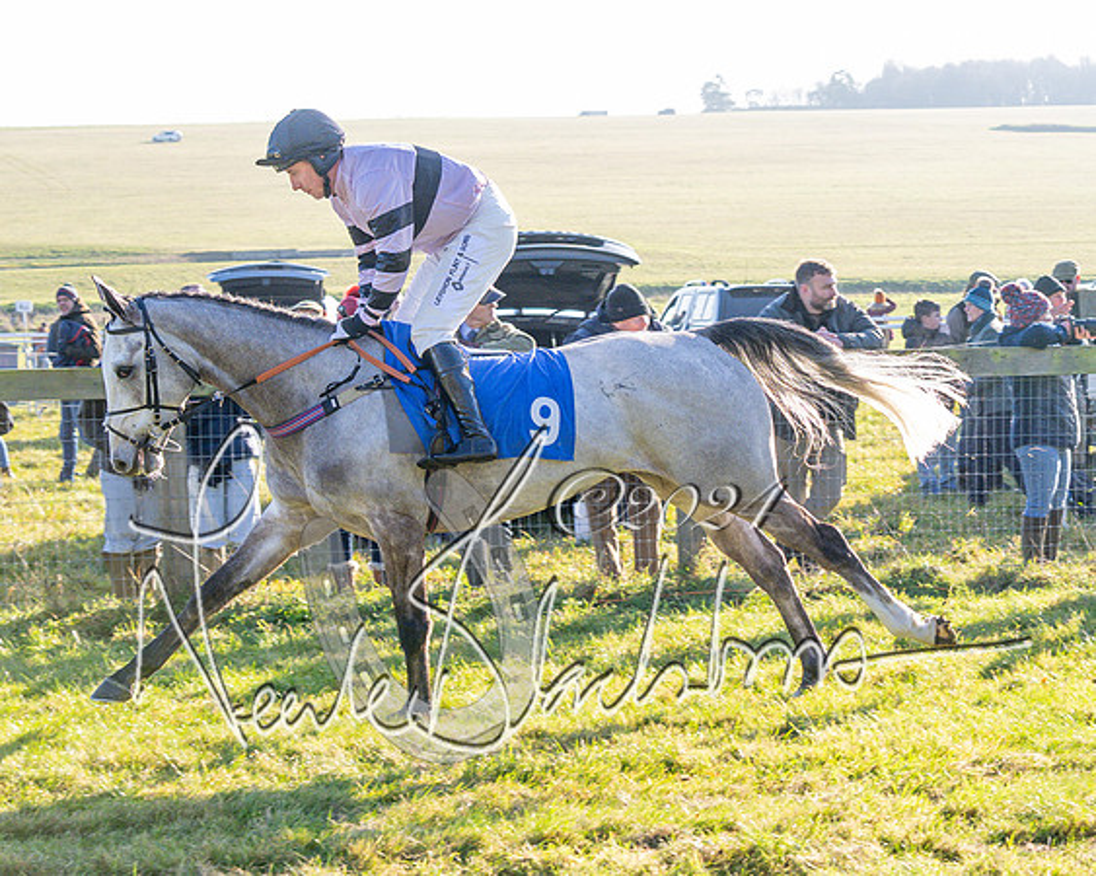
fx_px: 3026
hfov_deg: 20.3
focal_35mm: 93
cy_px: 528
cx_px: 909
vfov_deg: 16.5
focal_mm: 40
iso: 640
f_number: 4
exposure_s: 1/1000
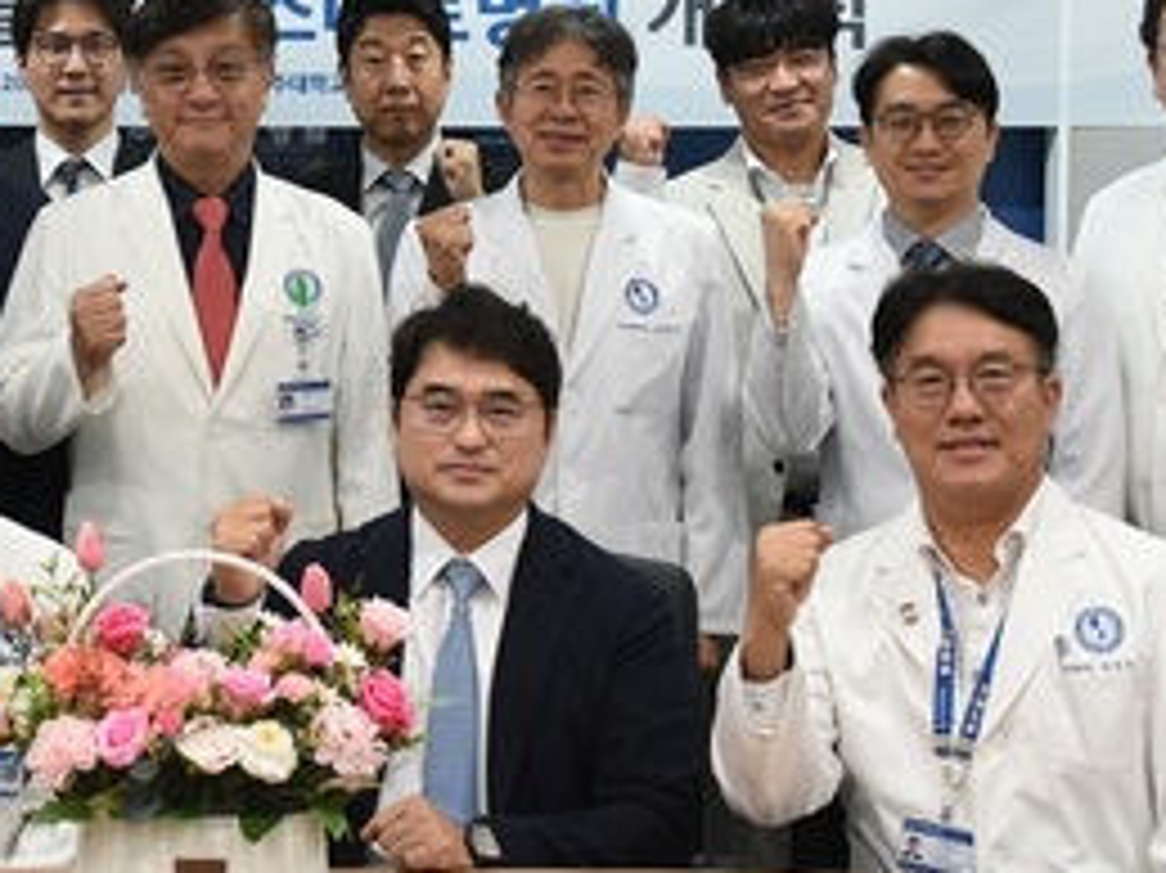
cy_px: 248
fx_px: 2660
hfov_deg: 24.3
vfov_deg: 18.6
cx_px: 221
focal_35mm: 79
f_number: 5.6
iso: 1250
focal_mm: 38
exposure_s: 1/125
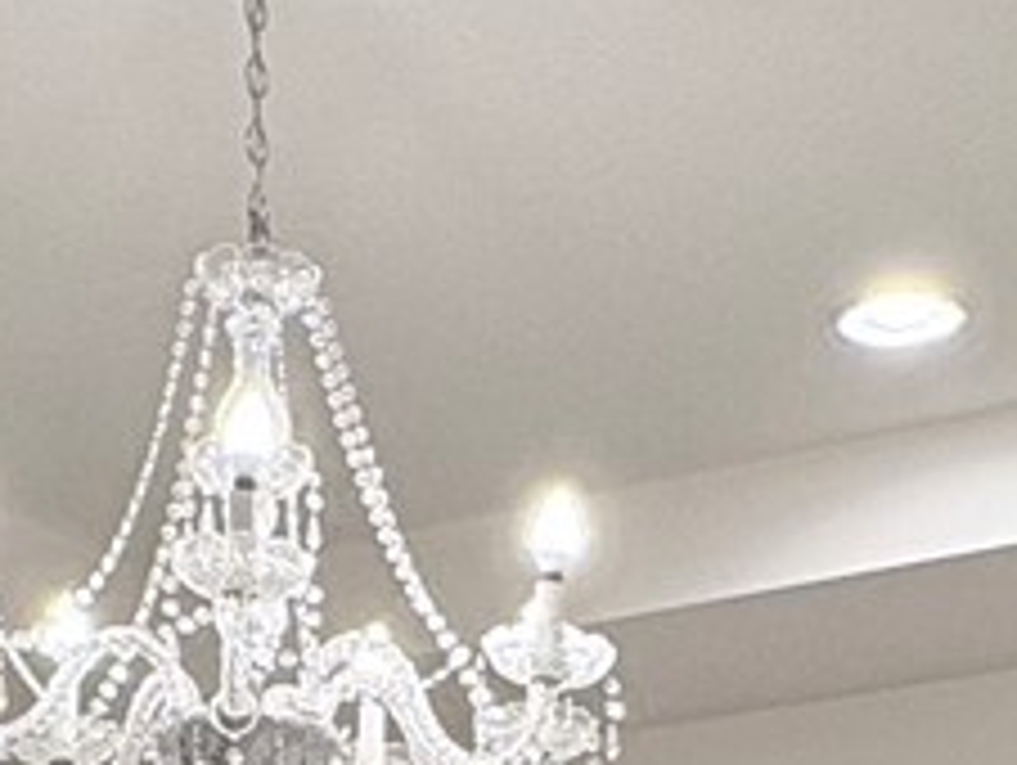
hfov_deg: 19.8
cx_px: 590
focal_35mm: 99
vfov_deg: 13.1
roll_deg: +0.7
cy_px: 1508
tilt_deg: -0.8
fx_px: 2912
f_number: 2.2
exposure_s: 1/60
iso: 160
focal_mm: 2.22
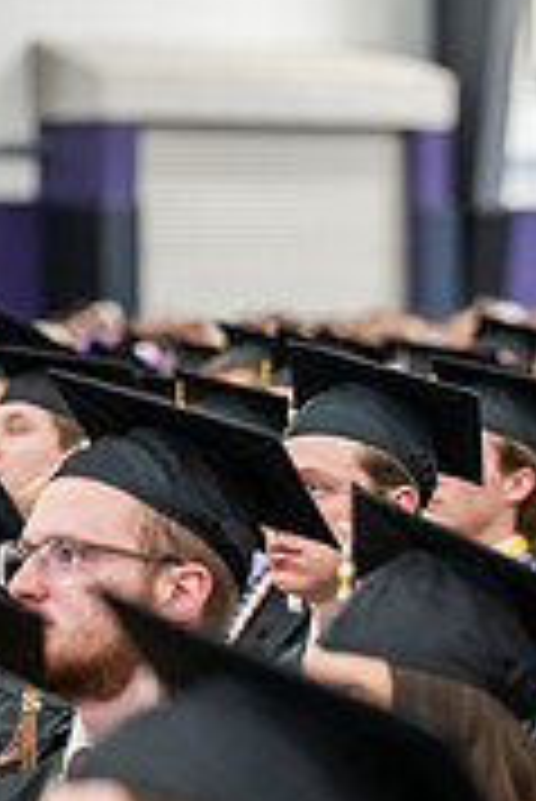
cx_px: 613
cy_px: 472
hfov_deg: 5.9
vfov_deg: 8.9
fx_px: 5171
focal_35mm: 232
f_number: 2.8
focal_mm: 92
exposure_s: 1/200
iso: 2500
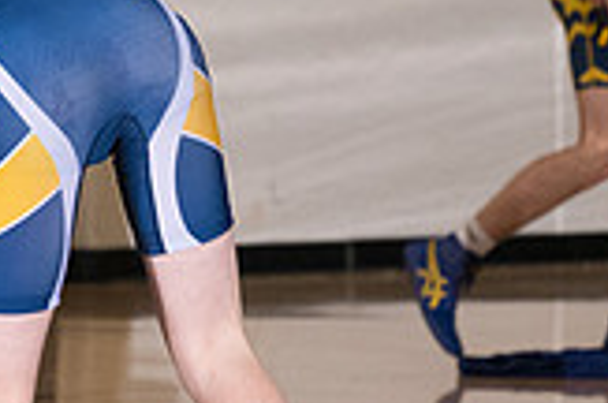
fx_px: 13030
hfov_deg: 2.7
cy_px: 104
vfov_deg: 1.8
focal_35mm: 773
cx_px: -373
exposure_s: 1/250
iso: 2000
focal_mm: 145
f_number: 5.6
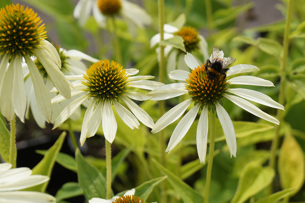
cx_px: 152
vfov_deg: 16.6
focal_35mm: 82
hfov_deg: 24.6
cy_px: 102
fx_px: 699
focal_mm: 55
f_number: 8
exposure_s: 1/320
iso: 100
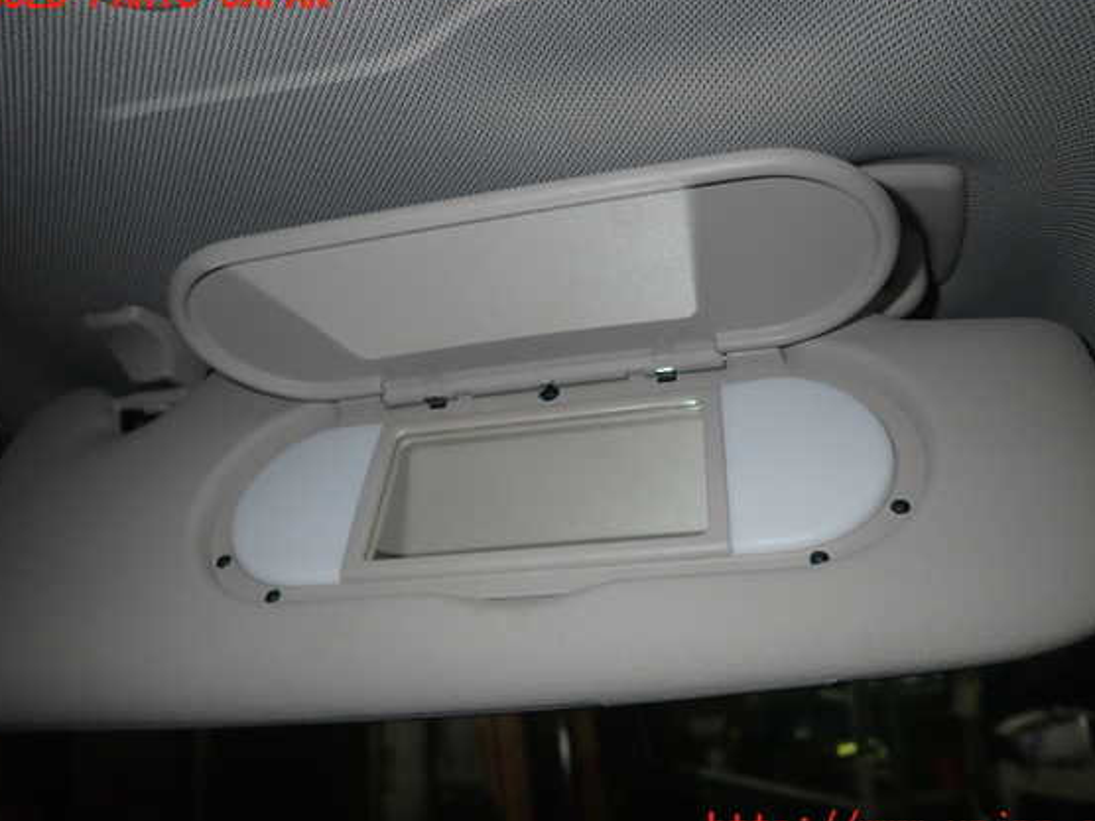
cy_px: 413
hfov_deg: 65.3
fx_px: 854
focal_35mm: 27
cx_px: 561
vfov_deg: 51.4
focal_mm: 4.5
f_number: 5.6
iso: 200
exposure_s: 1/30
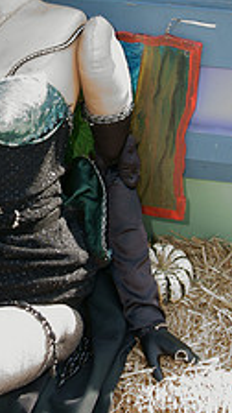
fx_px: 1247
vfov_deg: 18.8
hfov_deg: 10.5
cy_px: 162
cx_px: -17
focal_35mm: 114
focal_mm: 28
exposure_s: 1/200
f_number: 2.8
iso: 100
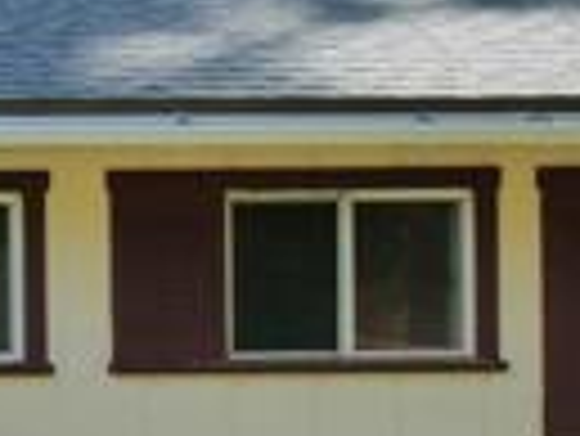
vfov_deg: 12.2
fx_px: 1996
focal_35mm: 119
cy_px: 530
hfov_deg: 13.1
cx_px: -742
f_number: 4
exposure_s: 1/500
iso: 125
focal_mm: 12
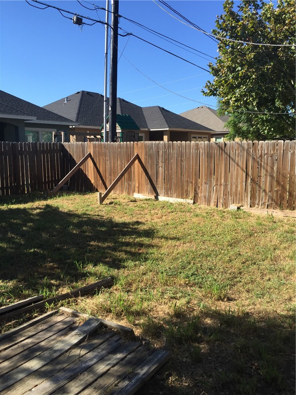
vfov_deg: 61.7
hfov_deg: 48.2
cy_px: 198
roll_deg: +0.4
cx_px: 148
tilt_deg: -6.1
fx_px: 331
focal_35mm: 29
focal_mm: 4.15
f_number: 2.2
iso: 32
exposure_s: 1/1236
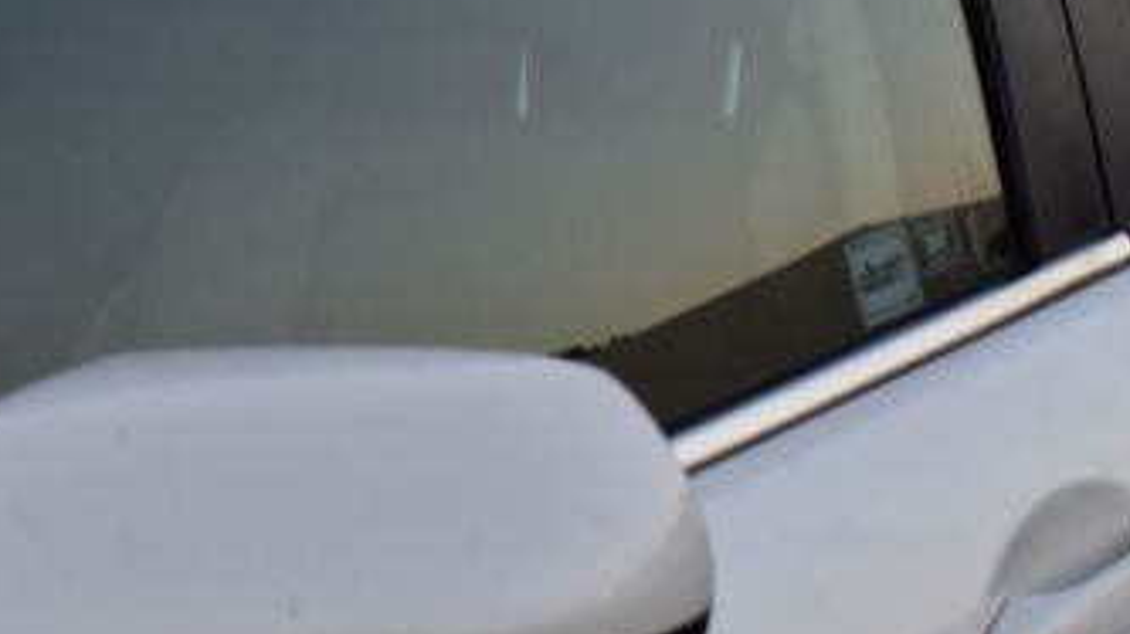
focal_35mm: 145
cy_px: 614
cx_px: 652
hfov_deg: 14.8
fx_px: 4343
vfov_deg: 8.3
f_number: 8
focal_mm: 48
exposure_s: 1/80
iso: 400
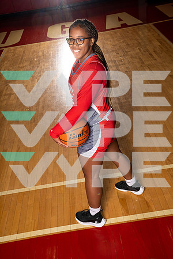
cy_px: 130
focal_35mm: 41
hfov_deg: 32.6
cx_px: 86
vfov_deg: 47.4
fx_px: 296
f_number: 9
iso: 400
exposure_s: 1/250
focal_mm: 41
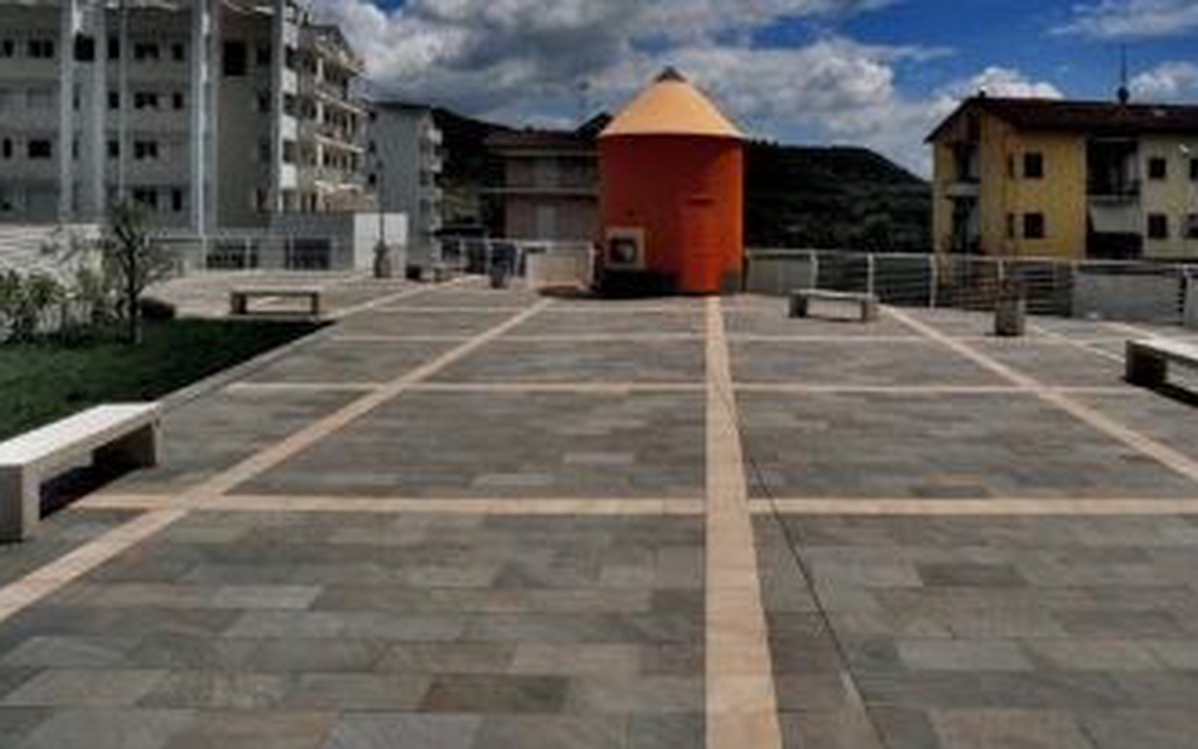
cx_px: 697
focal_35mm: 25
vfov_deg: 48.5
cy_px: 253
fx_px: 816
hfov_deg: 72.0
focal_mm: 18
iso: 200
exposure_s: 1/500
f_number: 22
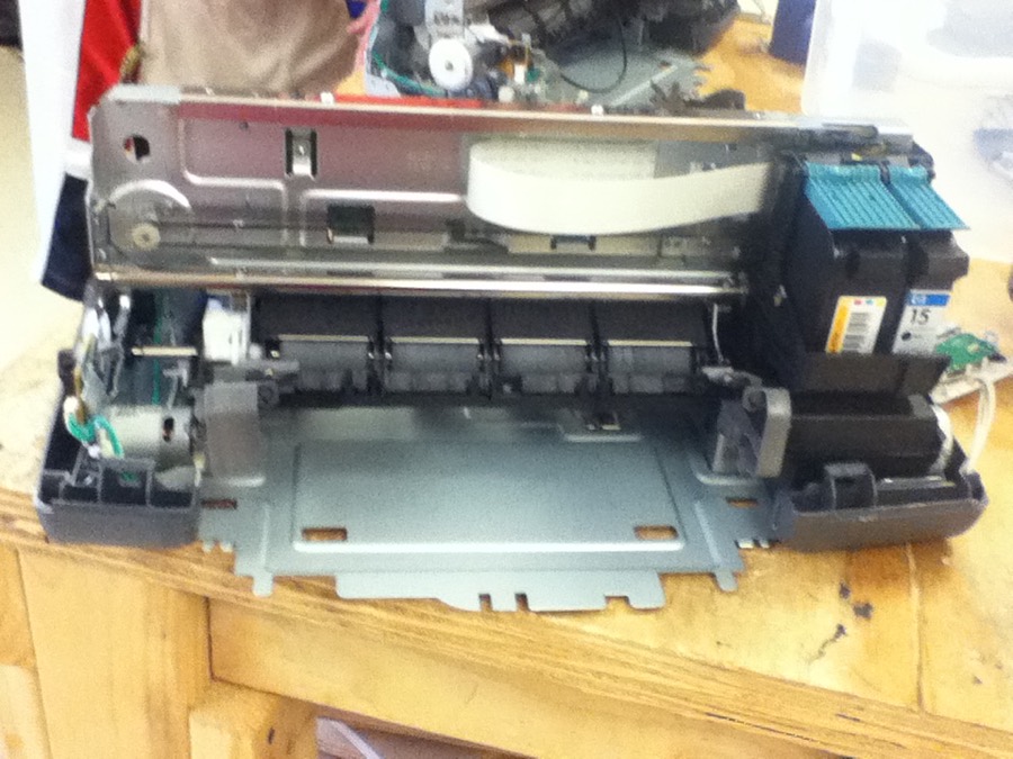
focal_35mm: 32
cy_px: 380
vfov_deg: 44.2
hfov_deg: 56.8
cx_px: 506
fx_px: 936
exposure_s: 1/30
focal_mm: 3.85
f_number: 2.4
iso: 250
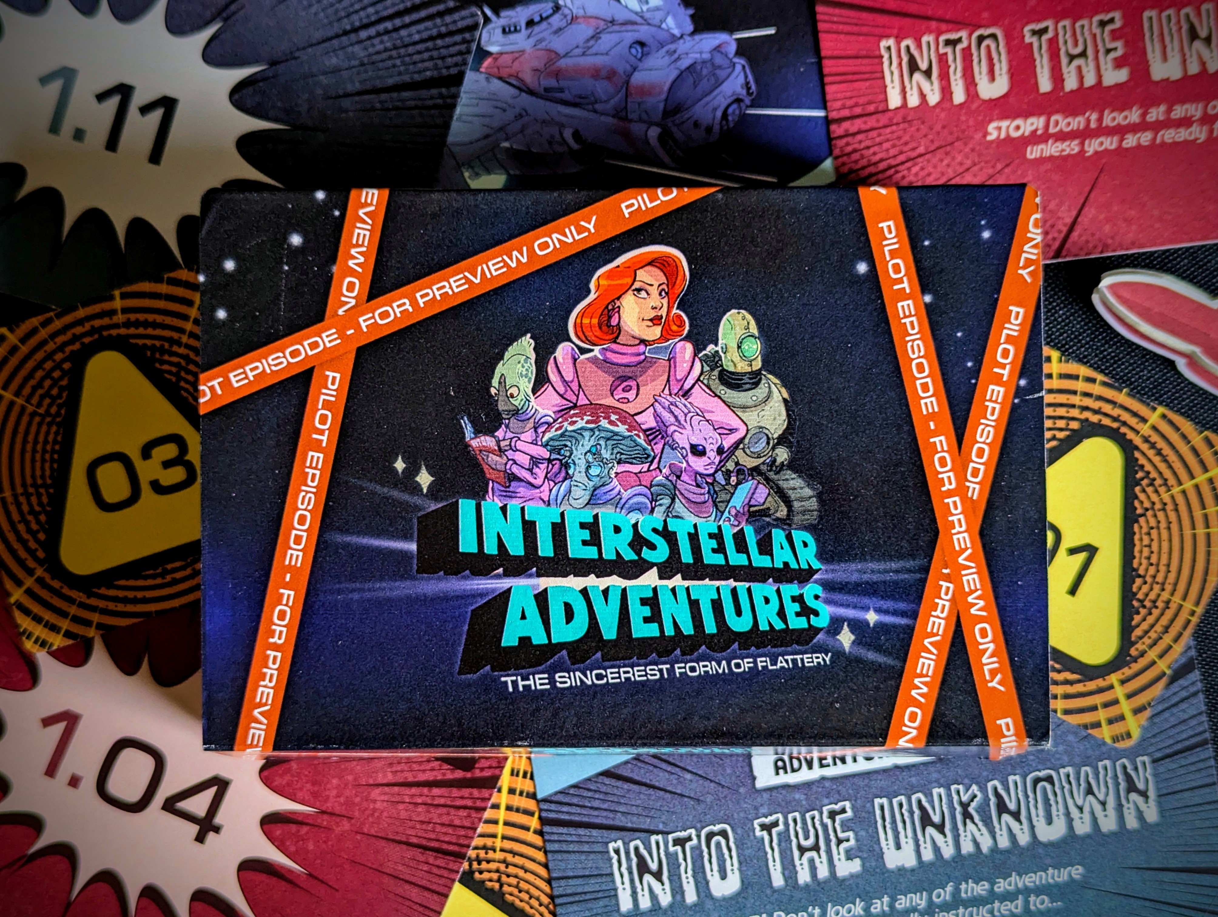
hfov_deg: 39.6
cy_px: 458
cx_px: 609
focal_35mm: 48
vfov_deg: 30.3
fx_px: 1691
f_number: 1.85
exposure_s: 1/47.7
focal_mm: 6.81
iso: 161
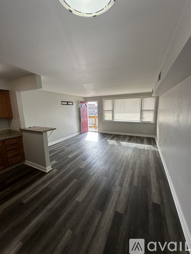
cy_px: 127
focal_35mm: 14
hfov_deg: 85.7
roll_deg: +1.4
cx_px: 96
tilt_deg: -9.5
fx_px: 103
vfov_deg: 102.1
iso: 40
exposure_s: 1/217
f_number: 2.2
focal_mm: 2.22
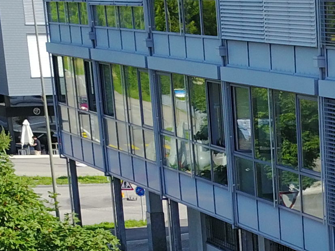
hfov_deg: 14.1
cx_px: 594
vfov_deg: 11.3
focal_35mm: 125
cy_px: 403
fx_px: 1210
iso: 100
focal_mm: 4.73
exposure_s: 1/587
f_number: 2.2
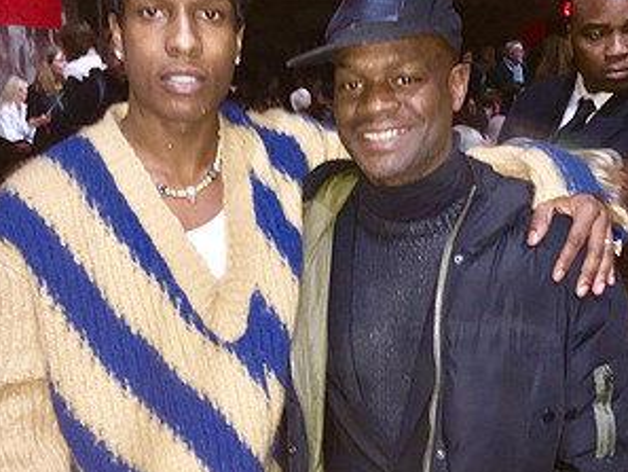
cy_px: 254
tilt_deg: -14.1
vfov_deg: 32.9
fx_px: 799
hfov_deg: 42.9
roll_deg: -1.9
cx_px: 283
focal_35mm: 44
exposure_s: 1/16
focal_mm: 4.15
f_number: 2.2
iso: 100
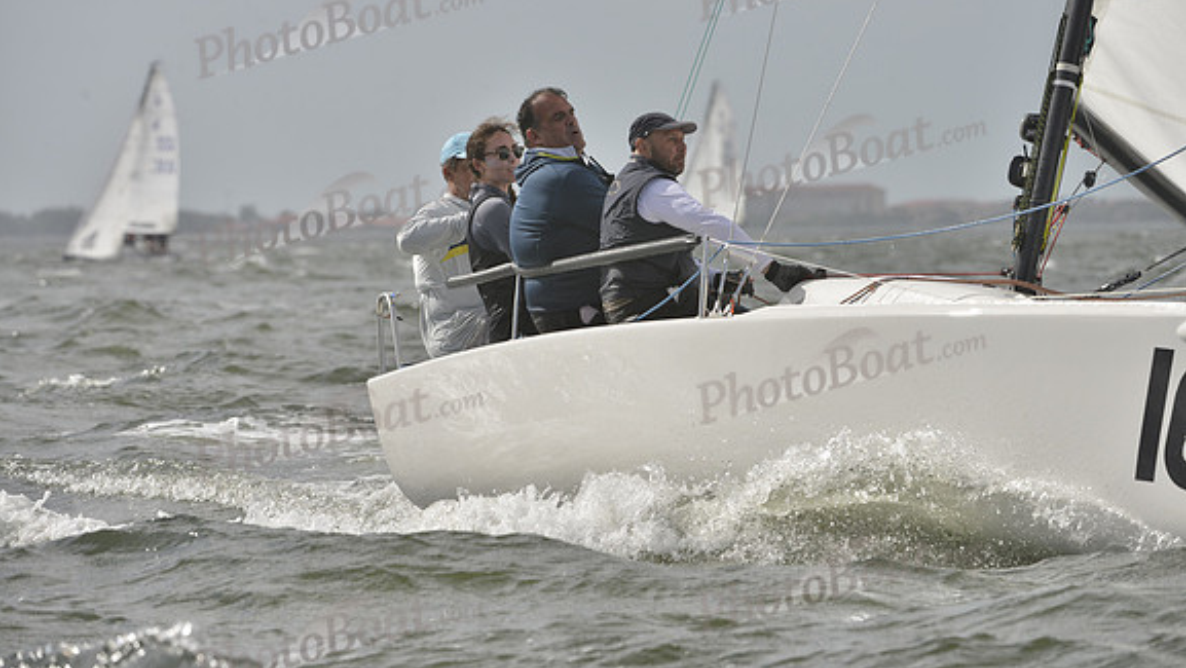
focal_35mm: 316
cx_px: 592
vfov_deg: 3.8
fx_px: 9941
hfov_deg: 6.8
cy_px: 293
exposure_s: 1/1600
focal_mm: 300
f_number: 10
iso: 400
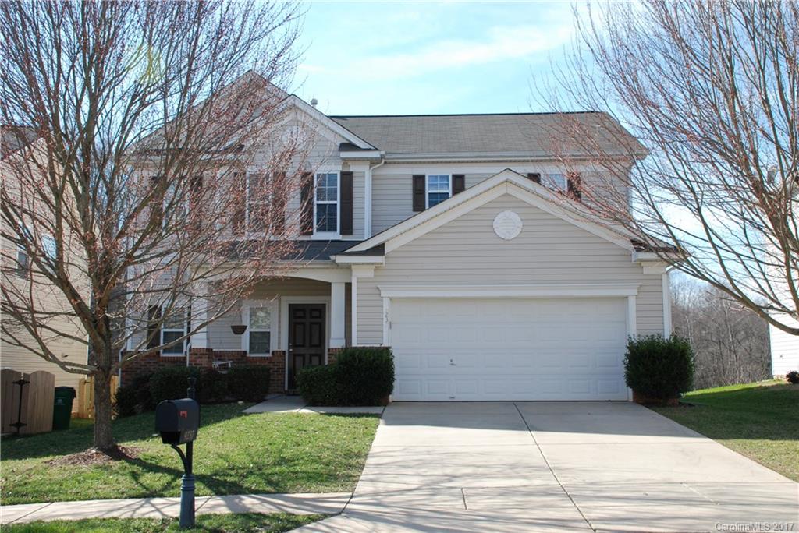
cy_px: 266
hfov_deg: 49.5
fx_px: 866
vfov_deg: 34.3
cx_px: 400
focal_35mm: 39
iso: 400
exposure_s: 1/320
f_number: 9
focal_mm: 26
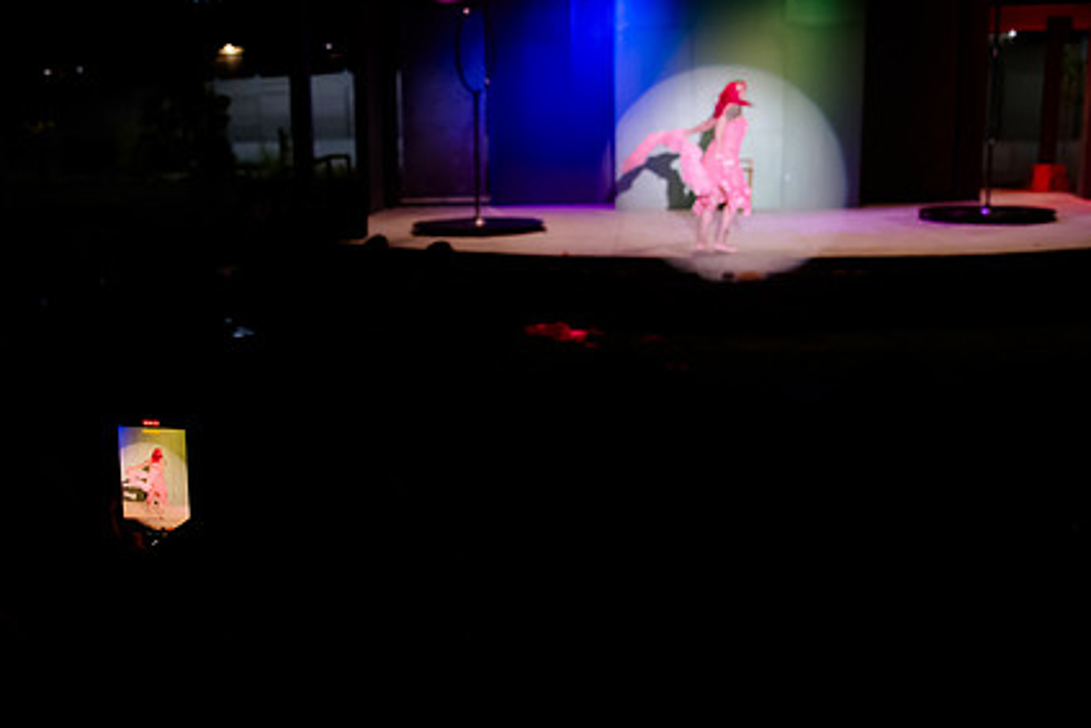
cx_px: 412
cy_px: 414
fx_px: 1213
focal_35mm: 40
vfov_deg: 33.4
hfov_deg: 48.0
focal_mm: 24
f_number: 4
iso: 2500
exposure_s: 1/250
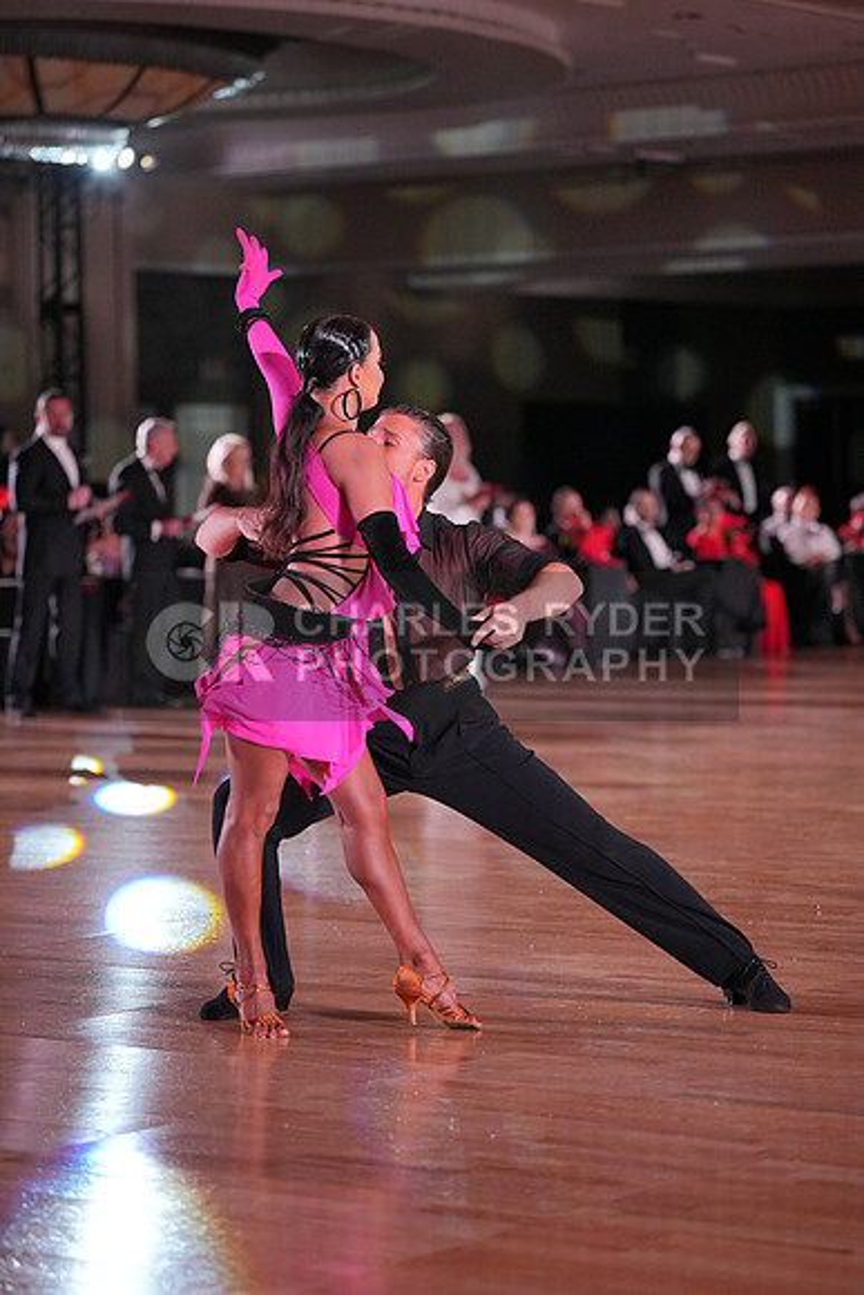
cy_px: 648
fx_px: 3670
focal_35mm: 102
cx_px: 432
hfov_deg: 13.4
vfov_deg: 20.0
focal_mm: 102
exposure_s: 1/800
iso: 2000
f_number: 2.8
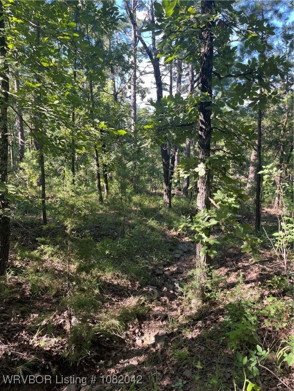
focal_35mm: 26
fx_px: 294
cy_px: 196
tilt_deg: -8.6
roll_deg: -0.6
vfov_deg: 67.3
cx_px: 147
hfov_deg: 53.1
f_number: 1.6
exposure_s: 1/170
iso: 40
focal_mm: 5.1
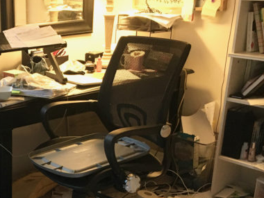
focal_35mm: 61
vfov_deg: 23.4
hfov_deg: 30.2
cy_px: 178
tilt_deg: -22.0
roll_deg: +0.9
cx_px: 24
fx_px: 465
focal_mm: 4.15
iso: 200
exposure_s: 1/15
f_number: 2.2
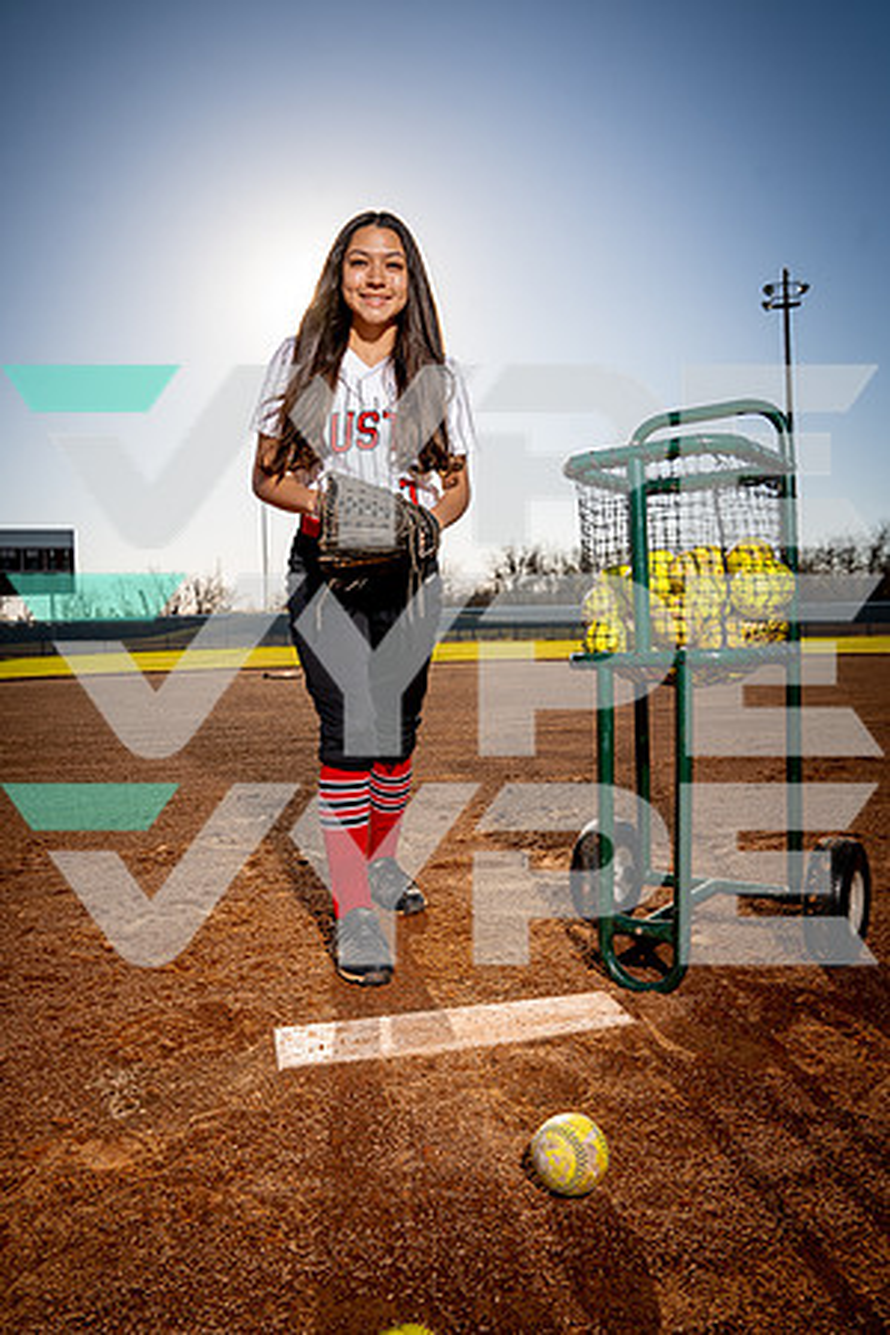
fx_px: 890
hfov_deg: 53.1
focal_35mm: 24
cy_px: 668
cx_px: 445
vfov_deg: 73.7
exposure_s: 1/250
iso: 100
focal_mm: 24
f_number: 7.1
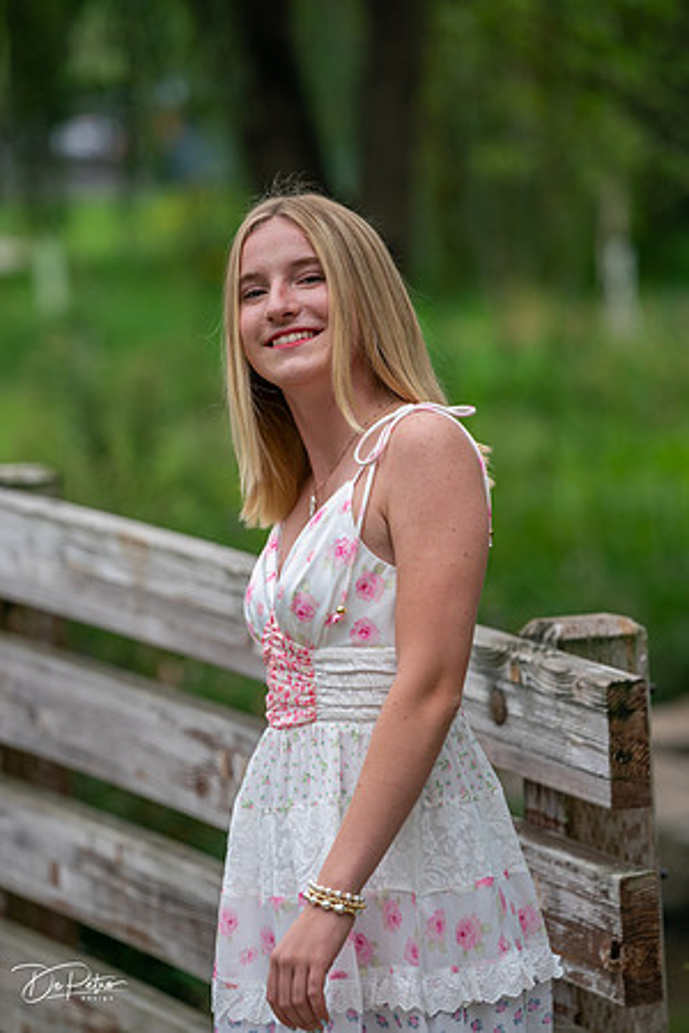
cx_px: 344
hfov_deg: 7.9
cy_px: 516
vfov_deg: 11.8
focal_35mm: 174
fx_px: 4995
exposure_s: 1/200
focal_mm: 174
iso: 200
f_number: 4
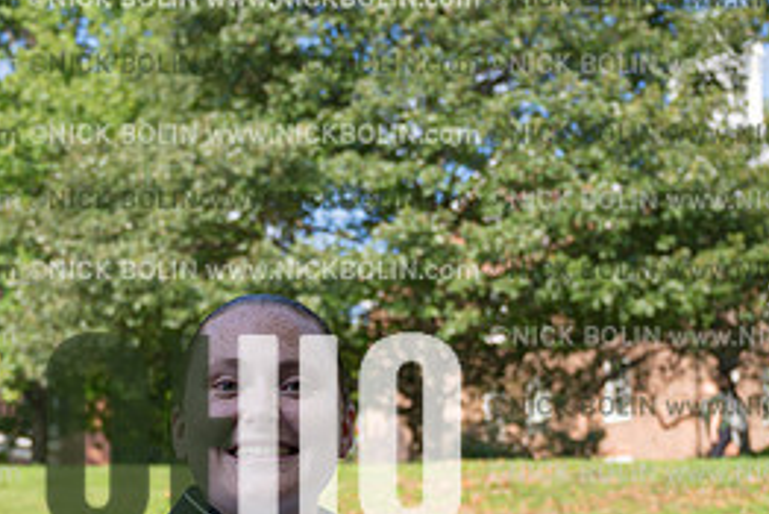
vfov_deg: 18.4
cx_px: 252
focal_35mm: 73
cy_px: 474
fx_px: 1560
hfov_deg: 27.5
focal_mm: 33
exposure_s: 1/500
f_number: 4
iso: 125
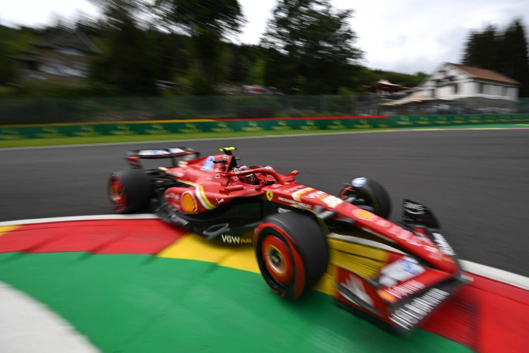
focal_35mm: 14
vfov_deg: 81.2
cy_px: 176
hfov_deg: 104.3
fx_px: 206
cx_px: 264
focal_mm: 14
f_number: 7.1
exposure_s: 1/125
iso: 32
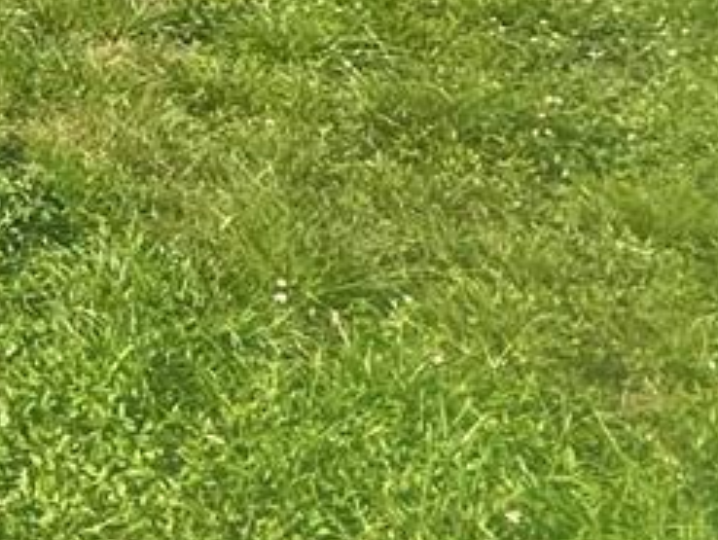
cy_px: -330
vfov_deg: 14.8
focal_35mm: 91
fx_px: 1889
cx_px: -616
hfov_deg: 17.2
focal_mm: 2.22
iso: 40
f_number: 2.2
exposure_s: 1/831
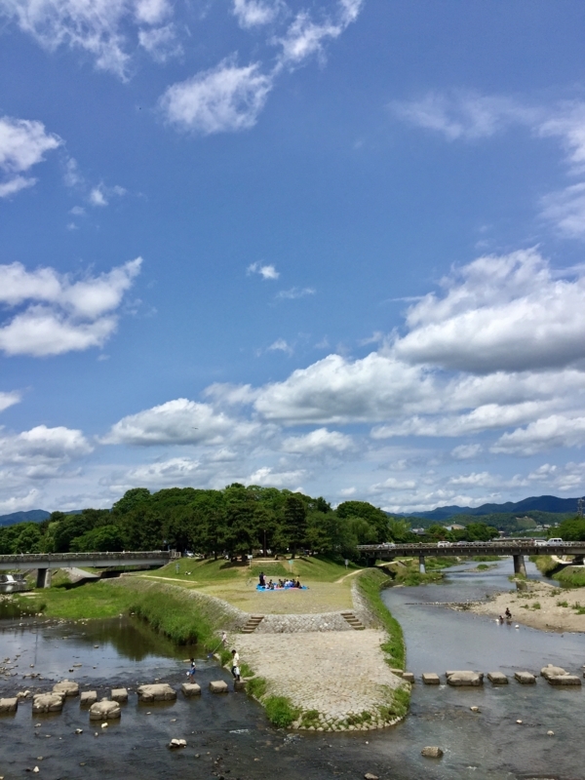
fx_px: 653
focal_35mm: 29
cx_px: 292
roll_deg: +1.6
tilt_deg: +15.4
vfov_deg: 61.7
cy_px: 390
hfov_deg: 48.2
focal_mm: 4.15
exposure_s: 1/3968
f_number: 2.2
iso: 32
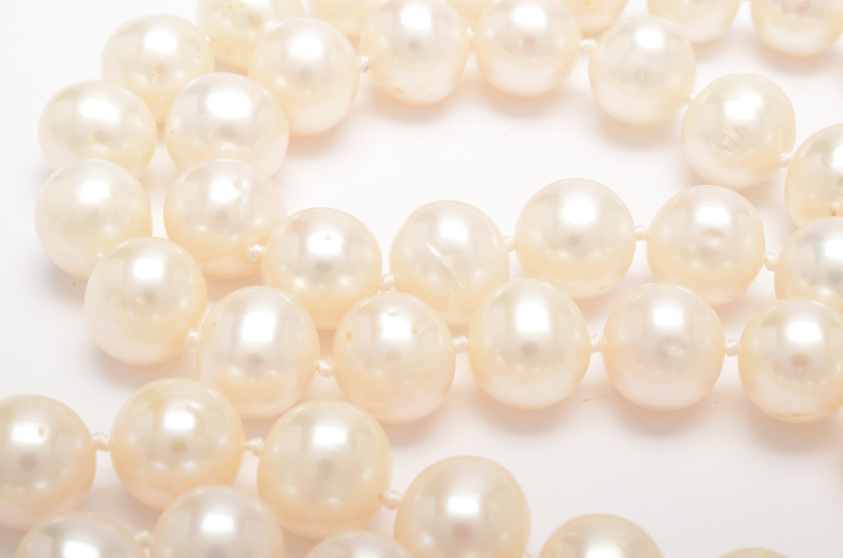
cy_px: 279
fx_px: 2103
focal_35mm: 90
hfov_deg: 22.7
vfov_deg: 15.1
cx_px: 422
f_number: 22
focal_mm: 60
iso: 400
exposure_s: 1/160
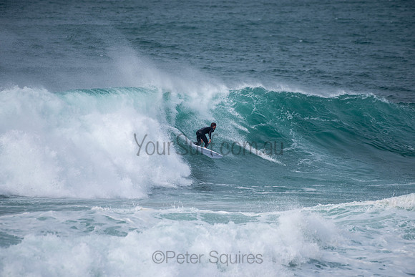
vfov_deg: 2.6
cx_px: 208
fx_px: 6210
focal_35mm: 539
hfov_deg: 3.8
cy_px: 138
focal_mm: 500
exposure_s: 1/1000
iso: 110
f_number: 5.6
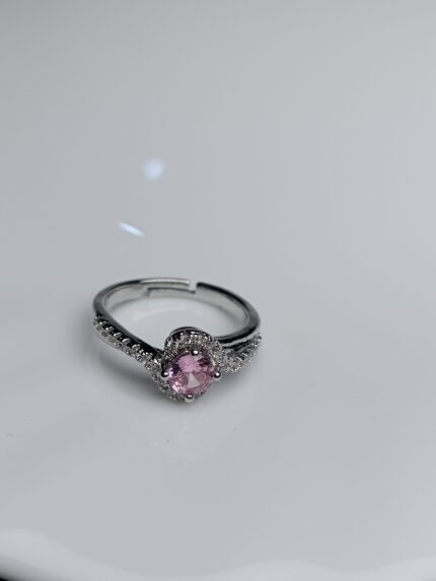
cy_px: 290
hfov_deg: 39.7
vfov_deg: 51.3
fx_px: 604
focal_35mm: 36
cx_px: 218
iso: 50
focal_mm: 3.98
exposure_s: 1/506
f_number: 1.8
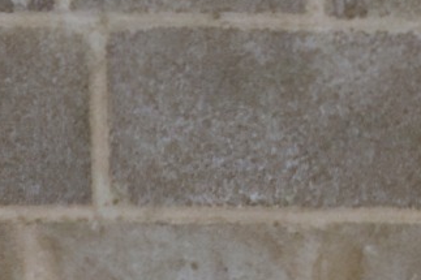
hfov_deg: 7.7
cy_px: 943
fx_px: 2740
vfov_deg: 5.4
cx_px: -817
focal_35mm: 234
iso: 3200
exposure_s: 1/25
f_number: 3.8
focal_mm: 23
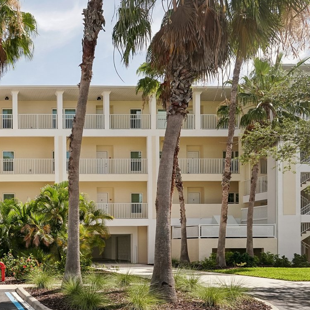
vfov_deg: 43.0
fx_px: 375
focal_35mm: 37
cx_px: -32
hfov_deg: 37.5
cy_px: 244
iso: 400
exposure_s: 1/640
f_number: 8
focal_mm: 16
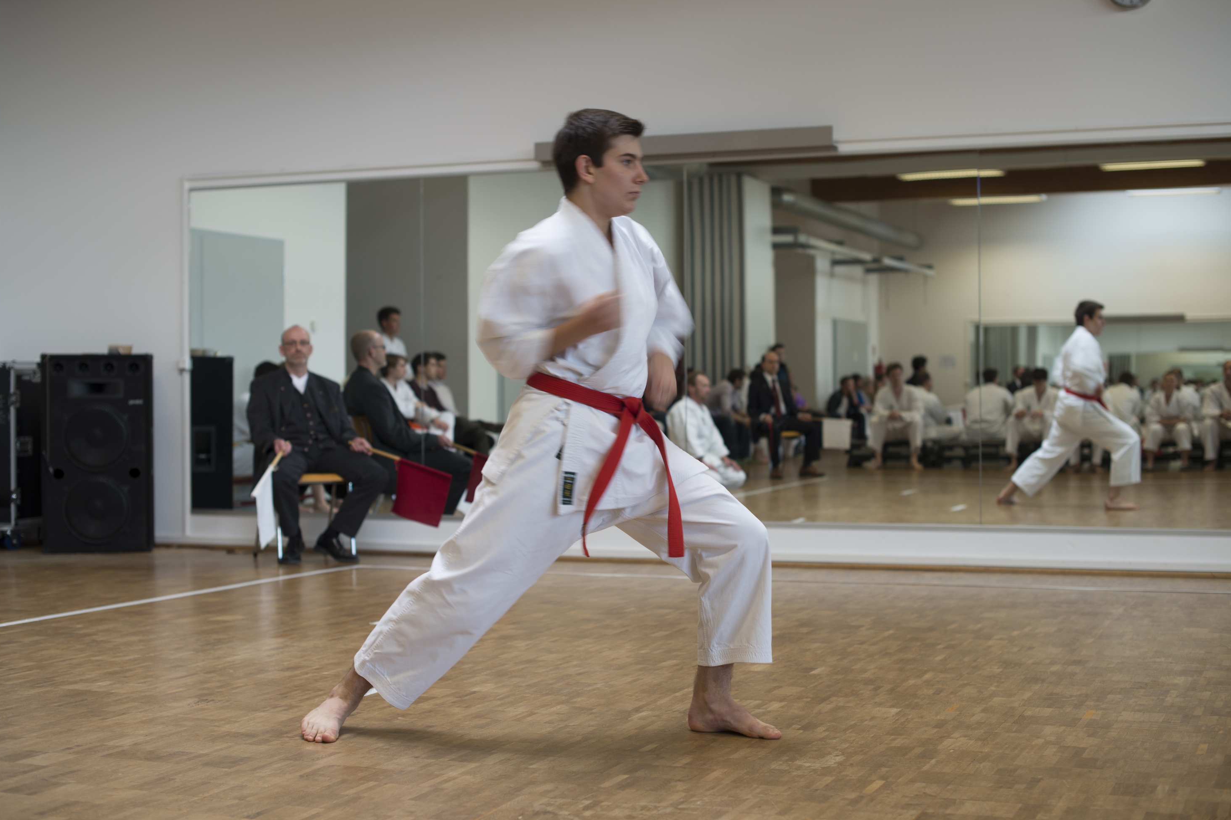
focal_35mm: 51
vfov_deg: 26.5
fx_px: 1744
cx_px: 608
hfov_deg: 38.9
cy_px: 403
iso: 100
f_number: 3.2
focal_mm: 50
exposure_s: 1/50
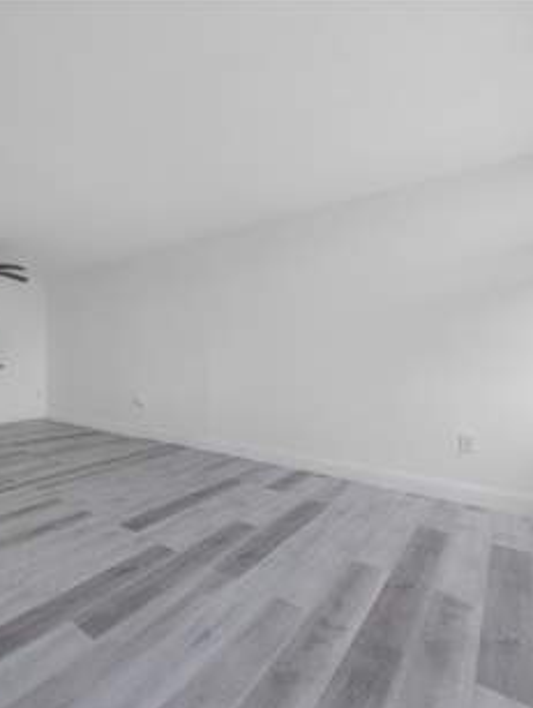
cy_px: 366
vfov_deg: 87.7
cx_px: 185
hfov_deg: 70.0
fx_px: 369
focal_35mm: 18
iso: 320
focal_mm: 12
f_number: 8
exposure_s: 1/30
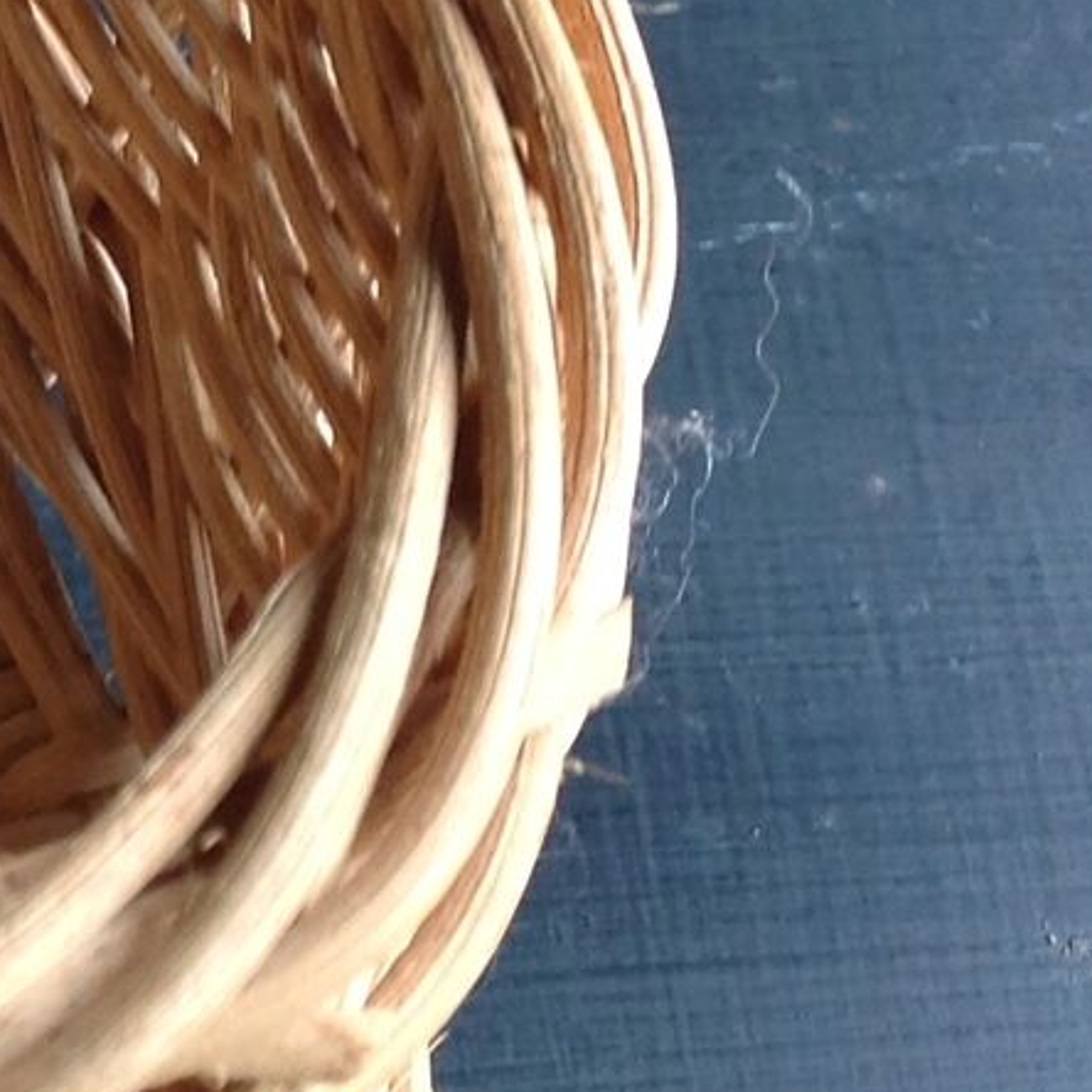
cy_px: 406
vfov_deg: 12.6
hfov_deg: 11.9
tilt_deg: -51.7
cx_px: -664
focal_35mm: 139
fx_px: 4961
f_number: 2.4
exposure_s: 1/20
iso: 50
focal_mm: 4.28
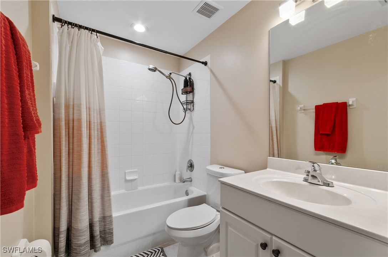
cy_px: 128
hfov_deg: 100.5
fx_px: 161
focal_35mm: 15
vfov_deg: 77.1
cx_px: 194
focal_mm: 10
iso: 200
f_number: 10
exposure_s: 1/2.5
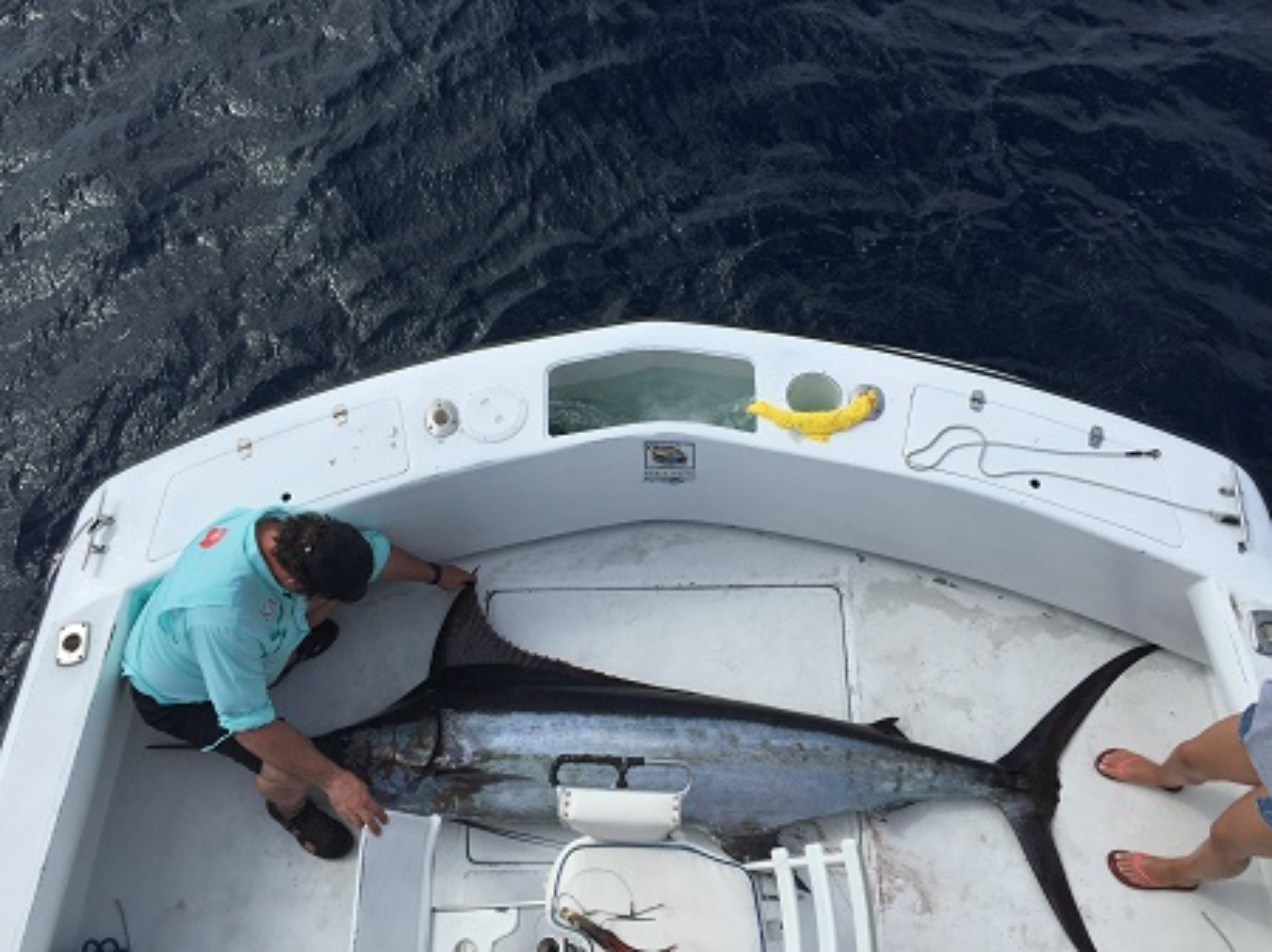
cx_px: 636
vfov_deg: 48.2
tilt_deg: -70.0
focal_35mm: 29
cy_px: 476
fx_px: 1065
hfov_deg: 61.7
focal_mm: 4.15
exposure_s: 1/2475
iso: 32
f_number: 2.2
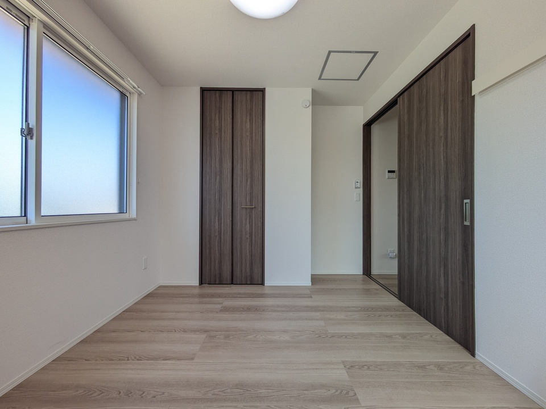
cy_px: 204
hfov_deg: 102.1
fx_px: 221
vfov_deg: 85.7
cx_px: 273
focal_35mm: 14
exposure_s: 1/234
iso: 49
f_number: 2.2
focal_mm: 1.83
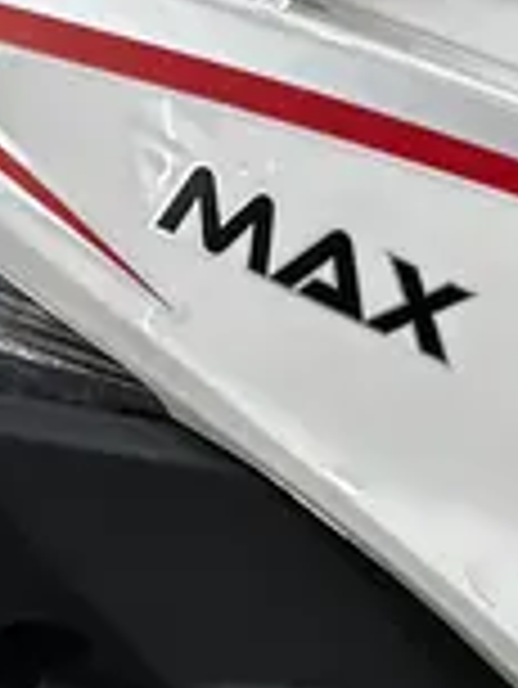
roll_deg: -0.2
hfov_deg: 8.5
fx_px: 3467
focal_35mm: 174
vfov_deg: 11.1
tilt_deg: -13.2
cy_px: 895
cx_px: 176
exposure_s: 1/50
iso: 160
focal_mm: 5.96
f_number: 1.6
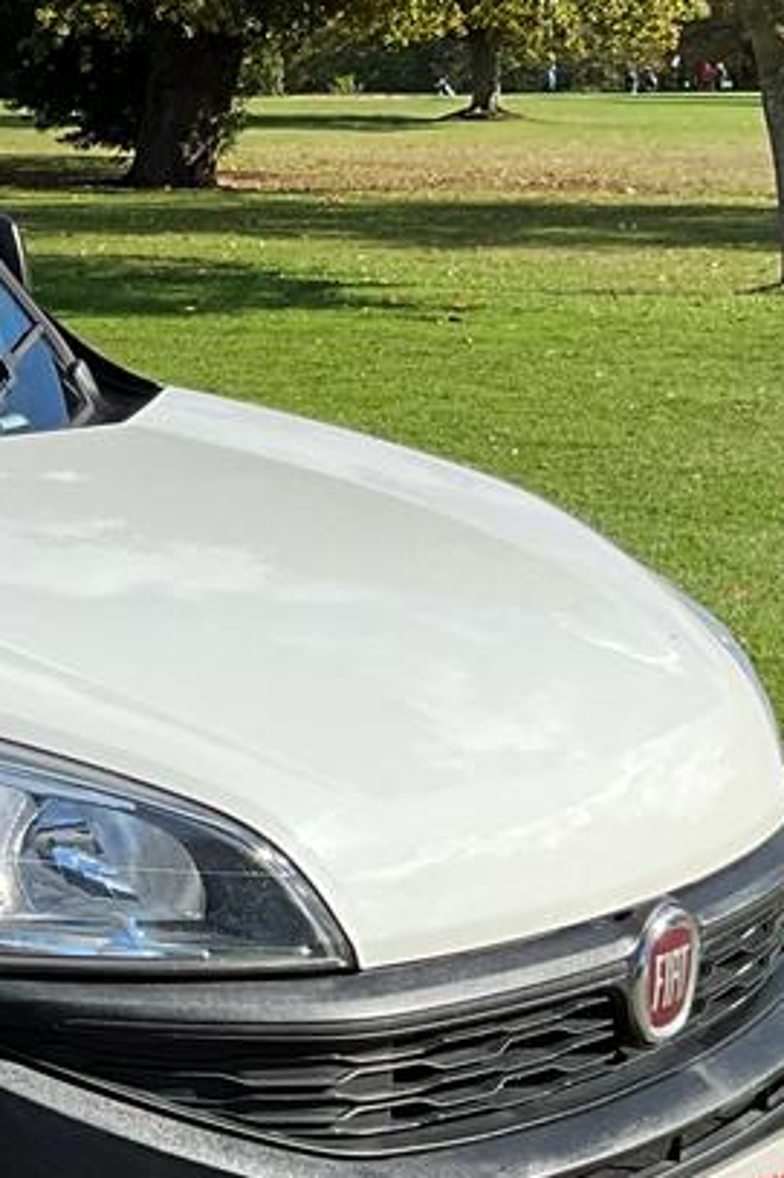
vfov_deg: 22.8
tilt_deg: -12.5
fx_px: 2910
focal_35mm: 89
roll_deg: +1.7
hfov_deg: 13.8
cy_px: 729
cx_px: -590
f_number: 1.8
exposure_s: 1/1195
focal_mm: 3
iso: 25
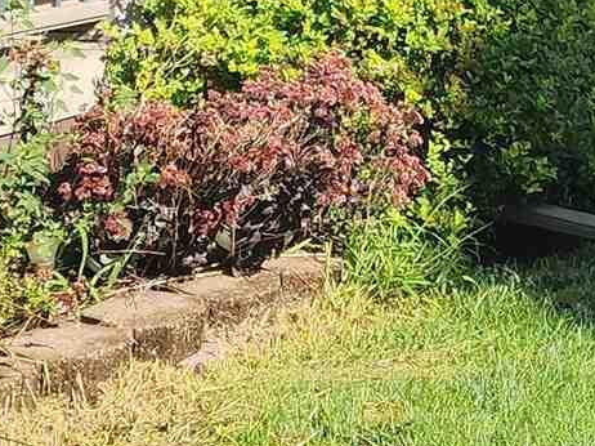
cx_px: 743
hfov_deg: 12.6
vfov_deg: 9.5
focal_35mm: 153
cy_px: -115
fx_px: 2628
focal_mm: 6.4
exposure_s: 1/557
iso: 12
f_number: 1.8
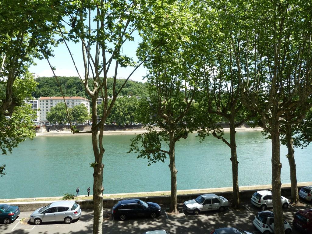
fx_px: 225
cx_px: 156
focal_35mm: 25
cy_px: 117
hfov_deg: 69.4
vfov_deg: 54.9
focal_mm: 4.1
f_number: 4
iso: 80
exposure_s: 1/200
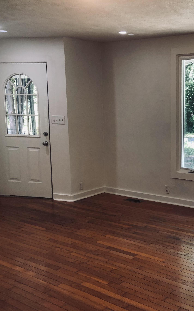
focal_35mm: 40
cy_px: 155
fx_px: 338
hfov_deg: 29.9
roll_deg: -0.7
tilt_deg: -9.7
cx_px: 192
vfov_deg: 49.3
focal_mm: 3.99
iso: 25
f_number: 1.8
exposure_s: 1/30
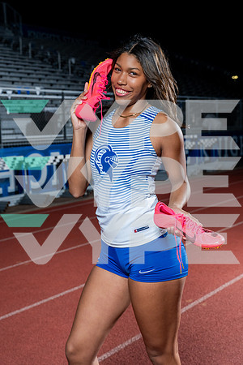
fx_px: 486
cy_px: 182
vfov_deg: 41.1
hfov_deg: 28.1
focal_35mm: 48
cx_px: 122
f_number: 5.6
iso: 1250
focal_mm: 48
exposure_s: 1/250
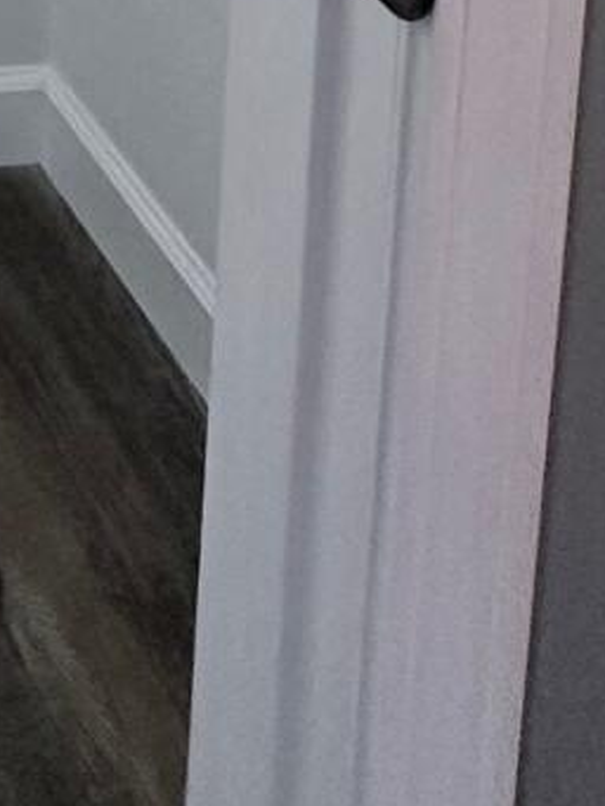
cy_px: -775
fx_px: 1910
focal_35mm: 82
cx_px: -685
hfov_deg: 14.3
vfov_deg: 17.5
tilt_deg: -8.7
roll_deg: +0.3
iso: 250
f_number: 2.2
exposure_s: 1/120
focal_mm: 2.22
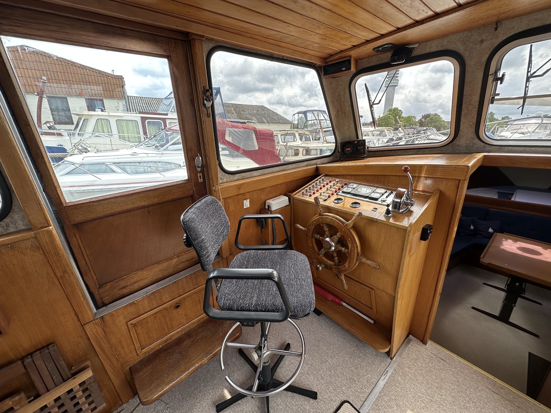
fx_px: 223
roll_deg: +0.8
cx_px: 276
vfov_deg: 85.7
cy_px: 206
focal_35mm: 14
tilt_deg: -17.9
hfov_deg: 102.1
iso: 40
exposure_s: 1/229
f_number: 2.2
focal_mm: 2.22
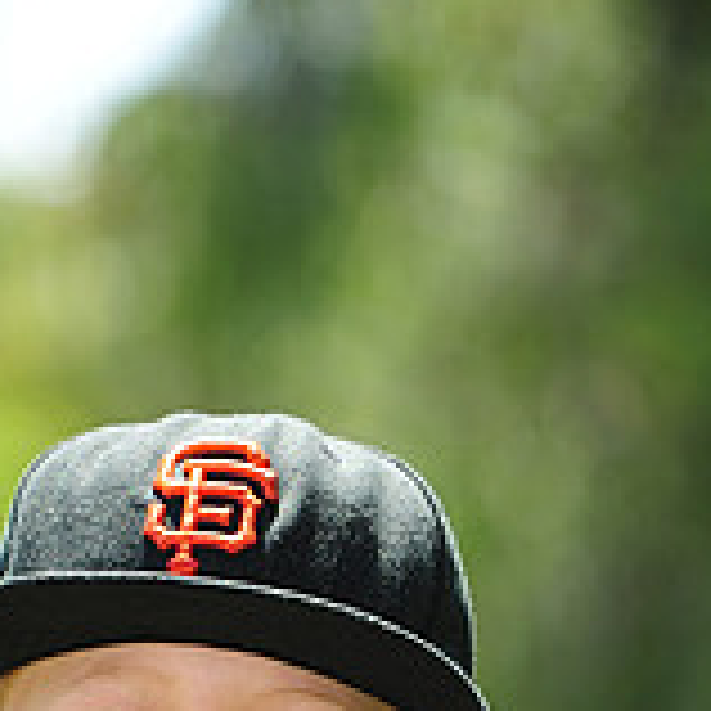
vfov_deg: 3.6
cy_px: 1206
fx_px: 11247
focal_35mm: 484
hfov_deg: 3.6
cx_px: 162
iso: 200
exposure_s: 1/500
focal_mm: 155
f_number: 4.5
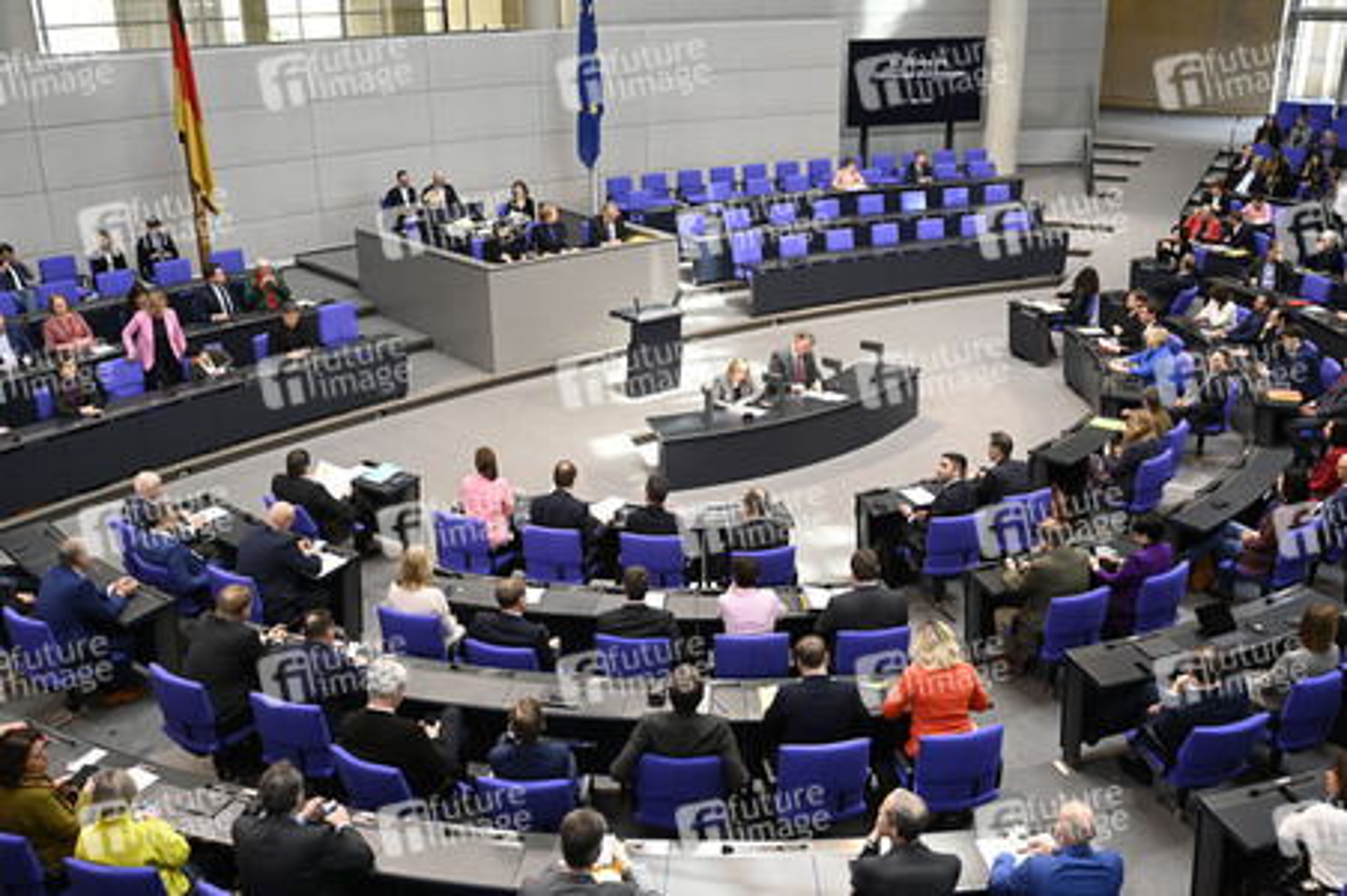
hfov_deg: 60.3
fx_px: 1159
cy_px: 448
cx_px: 674
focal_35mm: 31
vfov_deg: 42.3
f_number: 3.2
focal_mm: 31
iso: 5000
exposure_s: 1/640
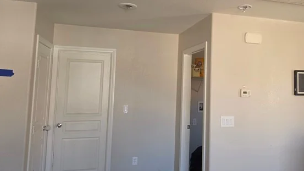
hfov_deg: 65.8
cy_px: 66
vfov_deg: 39.9
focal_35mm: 29
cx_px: 172
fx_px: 234
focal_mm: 6.5
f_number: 1.4
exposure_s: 1/180
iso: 100
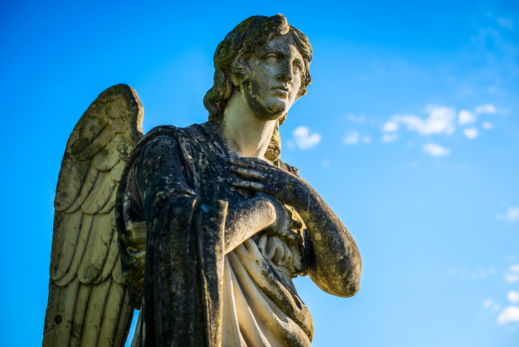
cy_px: 174
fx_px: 721
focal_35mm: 50
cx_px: 260
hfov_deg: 39.6
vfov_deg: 27.0
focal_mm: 50
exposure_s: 1/640
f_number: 4
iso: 100
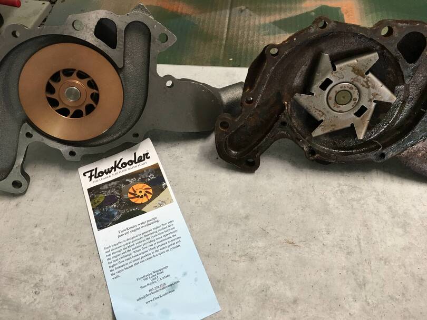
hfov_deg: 61.6
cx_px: 214
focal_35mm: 29
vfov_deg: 48.3
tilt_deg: -55.1
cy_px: 160
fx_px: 358
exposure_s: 1/30
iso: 80
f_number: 2.2
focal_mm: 4.15
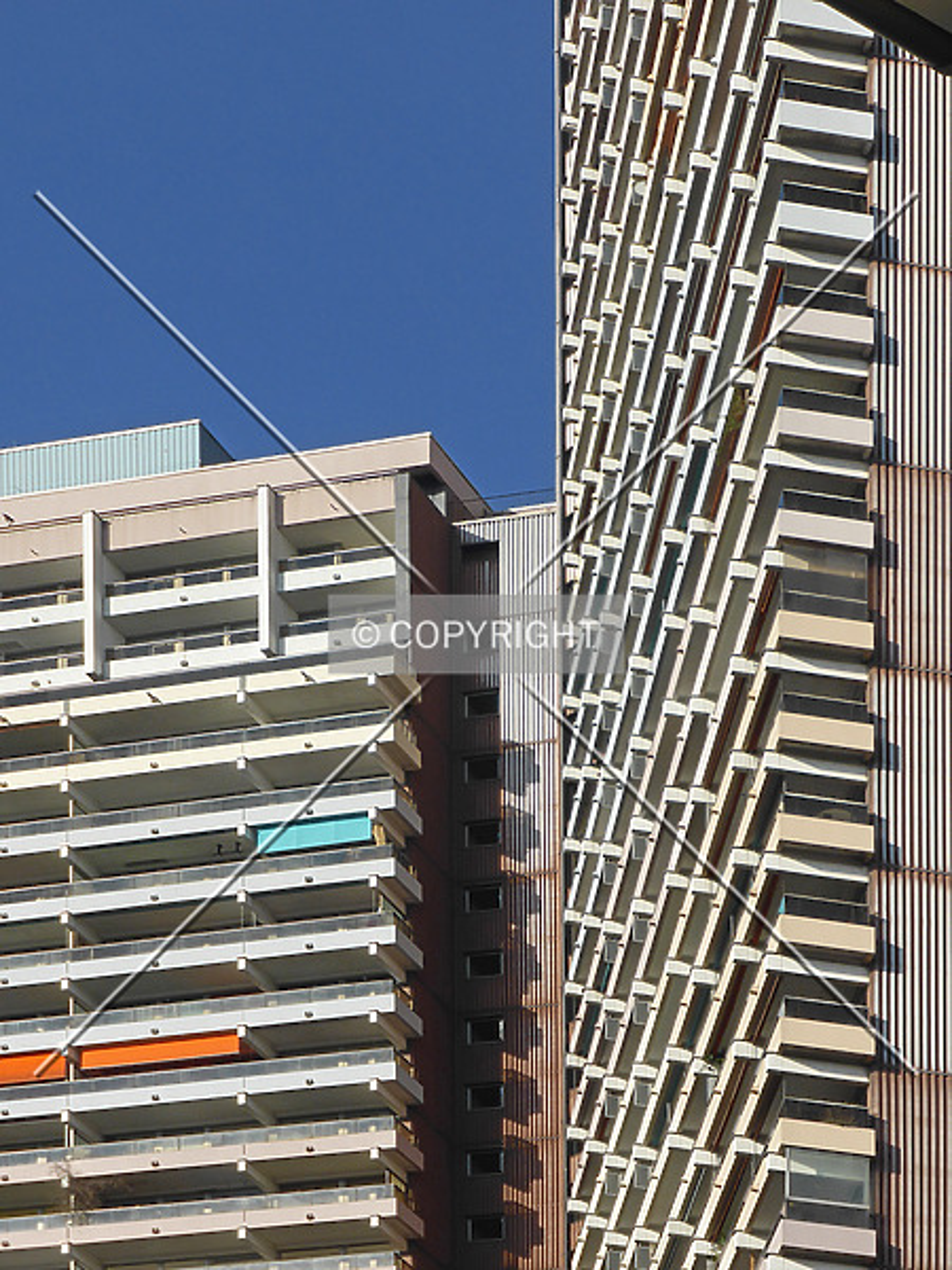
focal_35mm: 127
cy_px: 635
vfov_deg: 15.5
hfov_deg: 11.7
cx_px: 476
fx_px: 4657
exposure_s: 1/640
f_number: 5.3
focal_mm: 20.6
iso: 100
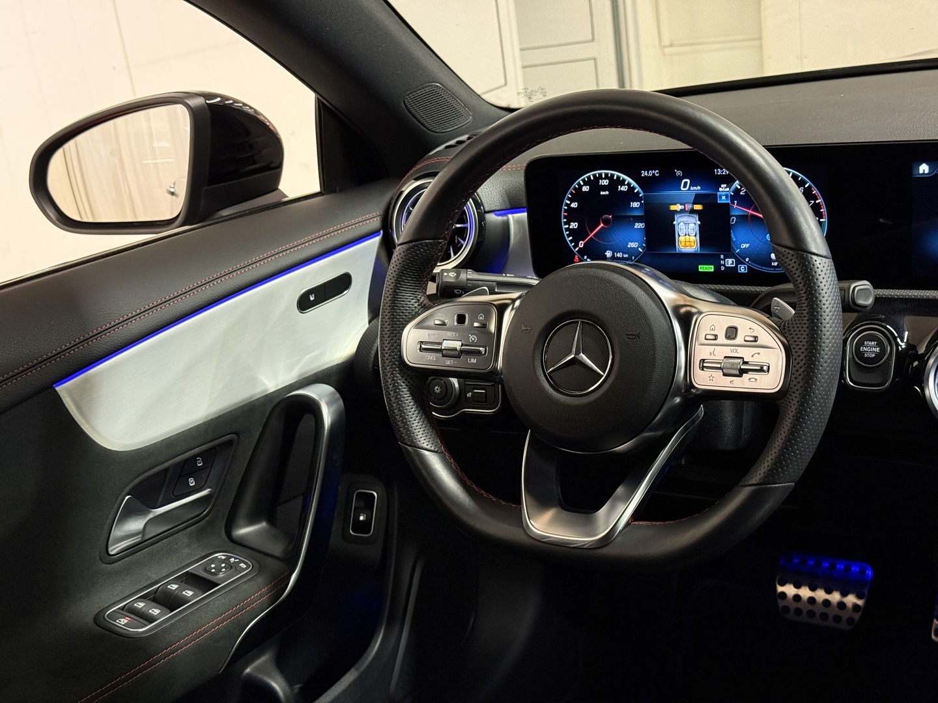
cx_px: 469
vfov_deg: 30.3
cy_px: 352
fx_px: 1301
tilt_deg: -18.5
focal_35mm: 48
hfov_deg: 39.7
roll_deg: +8.2
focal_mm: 6.76
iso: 500
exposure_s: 1/40
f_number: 1.78
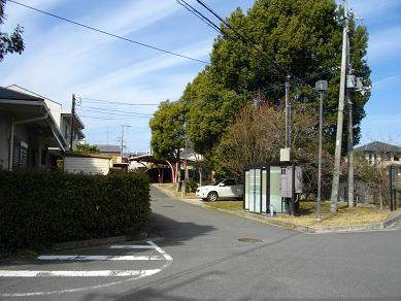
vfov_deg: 44.2
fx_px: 371
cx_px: 200
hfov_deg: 56.8
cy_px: 150
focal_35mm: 32
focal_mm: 5.7
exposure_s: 1/320
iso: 100
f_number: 5.5
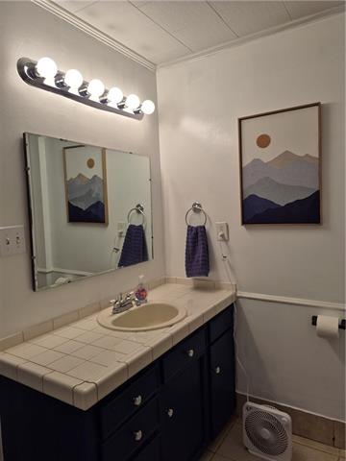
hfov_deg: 58.9
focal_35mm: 23
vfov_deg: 73.9
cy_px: 230
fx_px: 307
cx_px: 173
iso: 50
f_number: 1.8
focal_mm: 5.4
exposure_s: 1/120
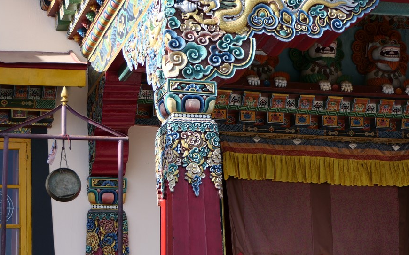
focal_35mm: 125
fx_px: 1393
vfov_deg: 10.5
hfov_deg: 16.7
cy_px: 78
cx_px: 195
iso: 125
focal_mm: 28.9
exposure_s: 1/400
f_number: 4
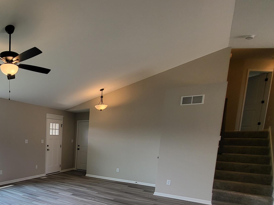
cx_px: 34
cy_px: 164
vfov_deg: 53.1
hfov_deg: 61.7
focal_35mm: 24
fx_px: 190
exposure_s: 1/120
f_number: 2.2
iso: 50
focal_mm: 1.74
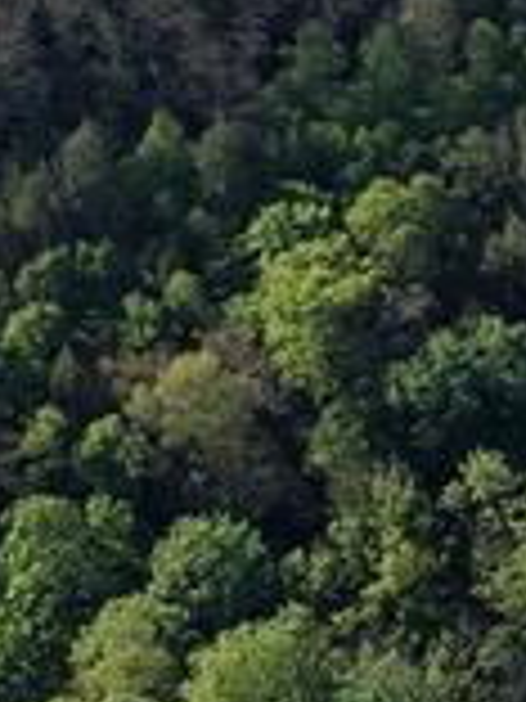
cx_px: 1412
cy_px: -504
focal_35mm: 221
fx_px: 4478
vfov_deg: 8.6
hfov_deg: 6.3
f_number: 1.8
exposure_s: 1/5000
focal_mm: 8.67
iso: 400
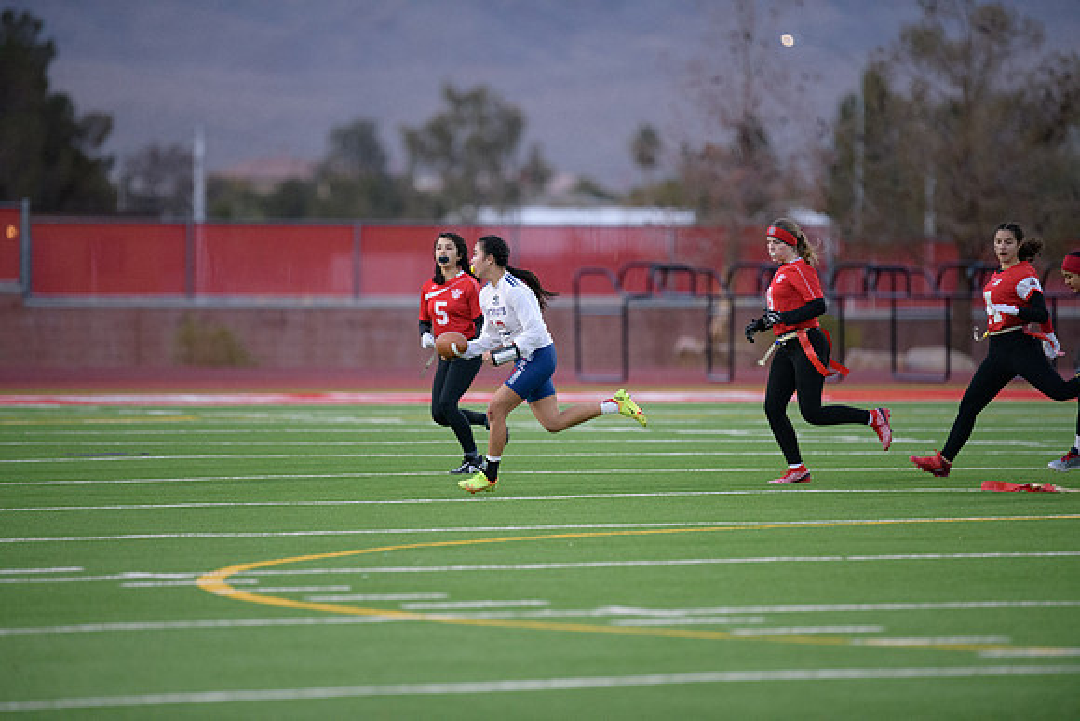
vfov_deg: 4.6
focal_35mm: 300
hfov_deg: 6.9
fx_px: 9002
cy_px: 360
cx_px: 540
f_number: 2.8
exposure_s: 1/3200
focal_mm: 300
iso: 5000
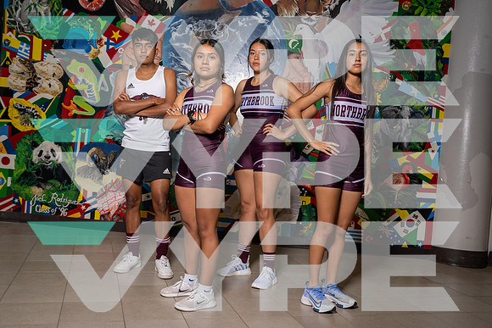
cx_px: 246
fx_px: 465
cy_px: 164
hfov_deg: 55.8
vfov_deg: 38.9
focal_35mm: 34
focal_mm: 34
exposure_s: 1/250
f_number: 8
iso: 400
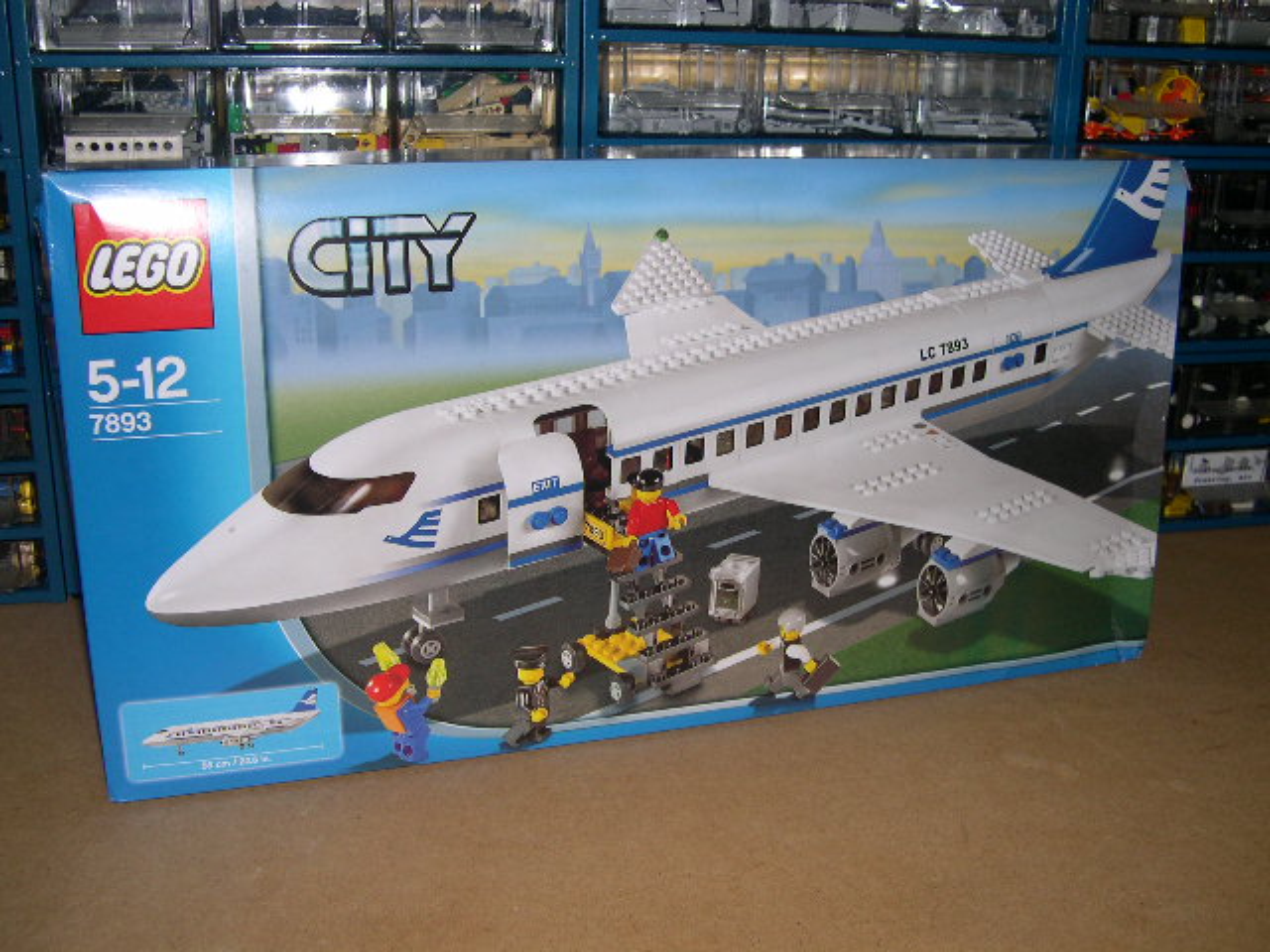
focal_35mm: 38
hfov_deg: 49.0
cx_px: 635
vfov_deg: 37.7
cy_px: 476
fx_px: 1394
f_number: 2.8
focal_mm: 8
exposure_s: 1/60
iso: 100
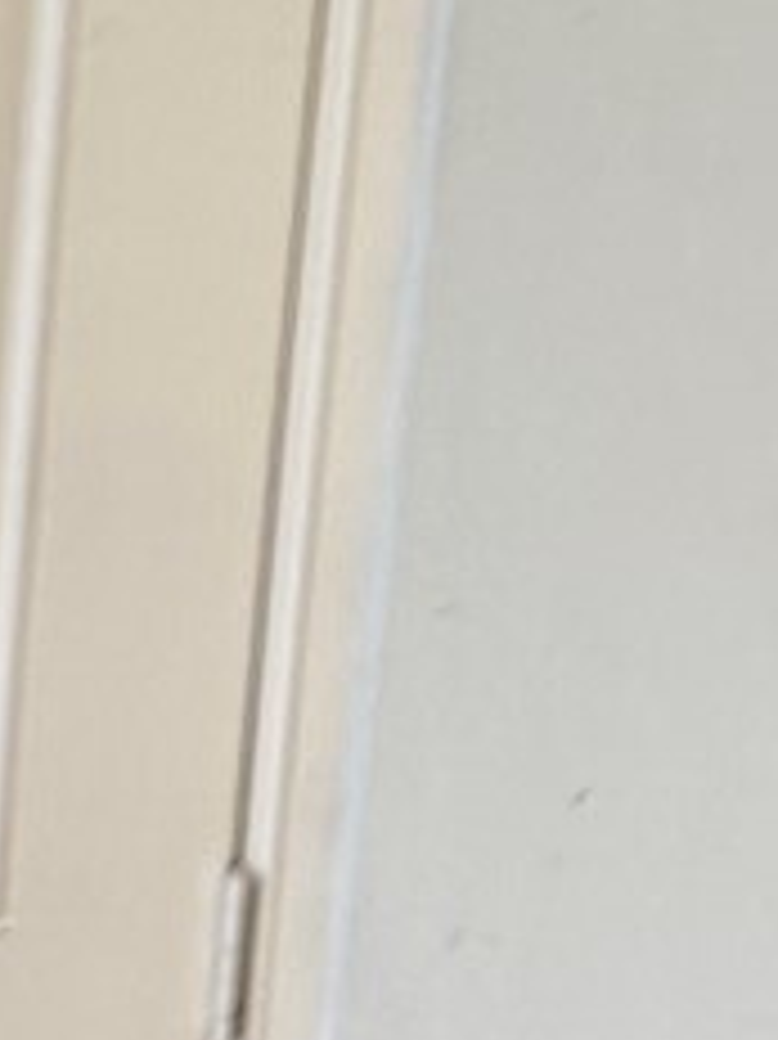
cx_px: -589
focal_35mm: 166
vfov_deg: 11.9
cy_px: 176
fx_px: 4979
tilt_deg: -16.6
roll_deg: -0.6
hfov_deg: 8.6
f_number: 1.78
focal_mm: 6.76
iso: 200
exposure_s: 1/104
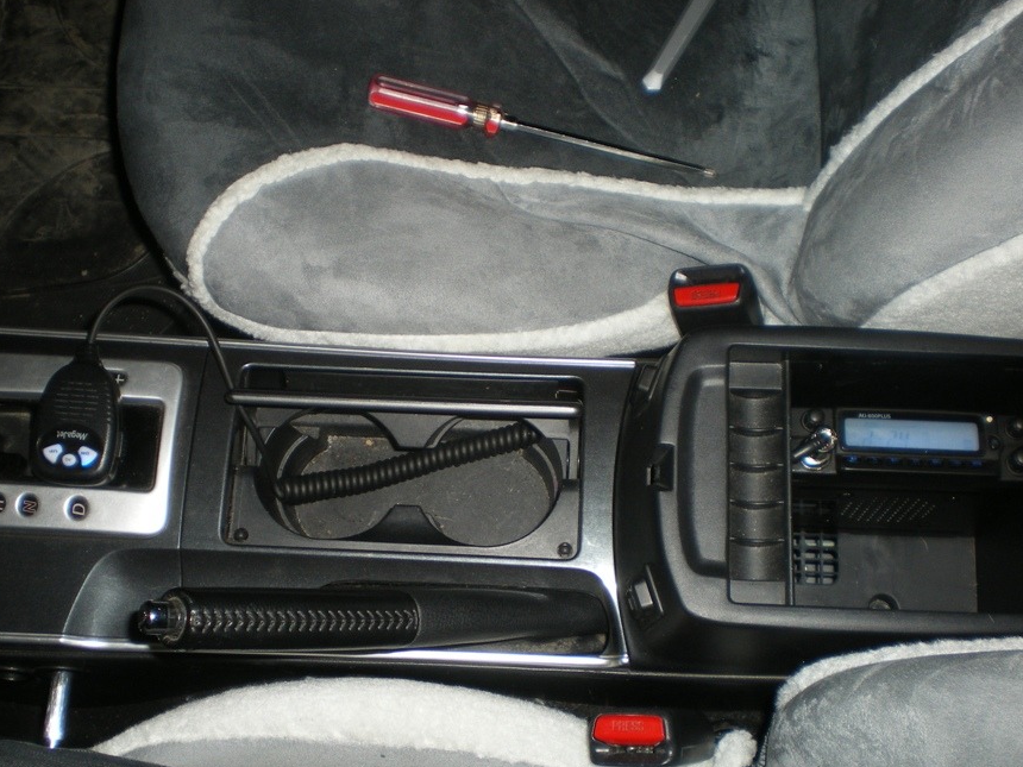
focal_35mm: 41
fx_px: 1212
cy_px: 409
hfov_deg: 45.8
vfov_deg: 35.1
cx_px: 484
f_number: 3.1
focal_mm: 6.3
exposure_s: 1/50
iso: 100
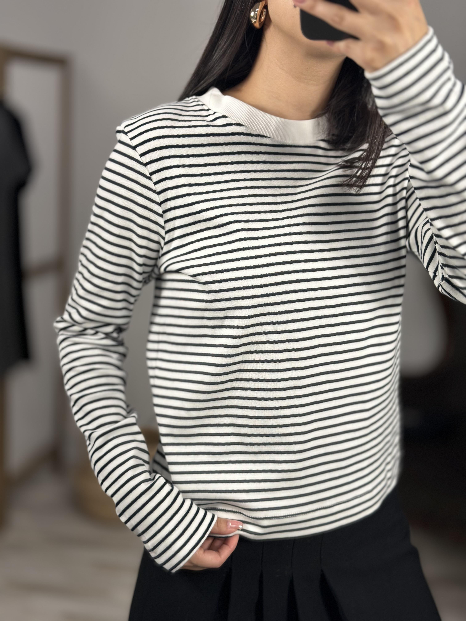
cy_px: 310
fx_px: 862
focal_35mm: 48
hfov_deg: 30.3
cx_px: 233
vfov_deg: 39.7
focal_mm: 6.86
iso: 64
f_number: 1.78
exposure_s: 1/127
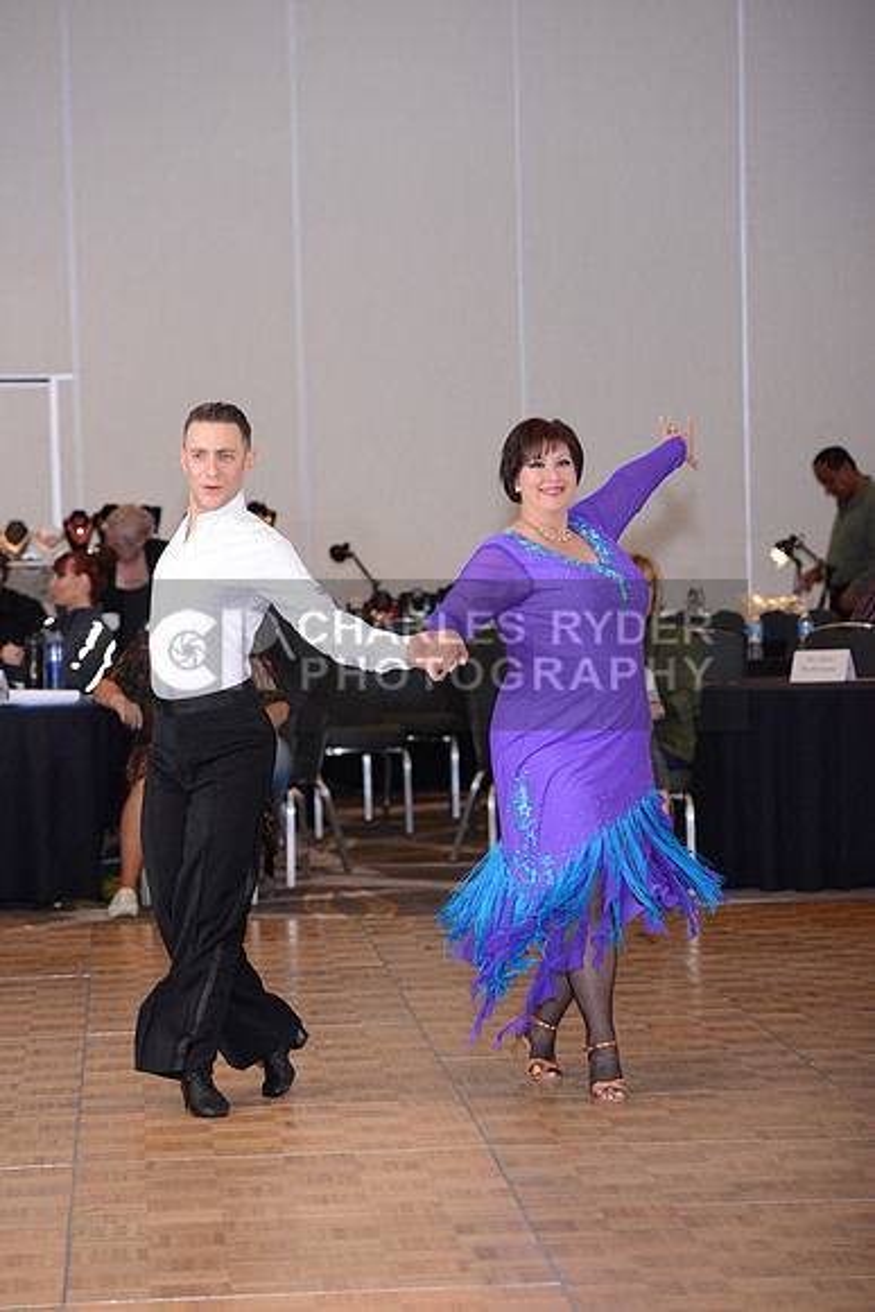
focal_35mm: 140
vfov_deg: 14.7
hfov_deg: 9.8
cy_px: 656
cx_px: 438
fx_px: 5101
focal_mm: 140
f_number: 5
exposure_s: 1/250
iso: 1000
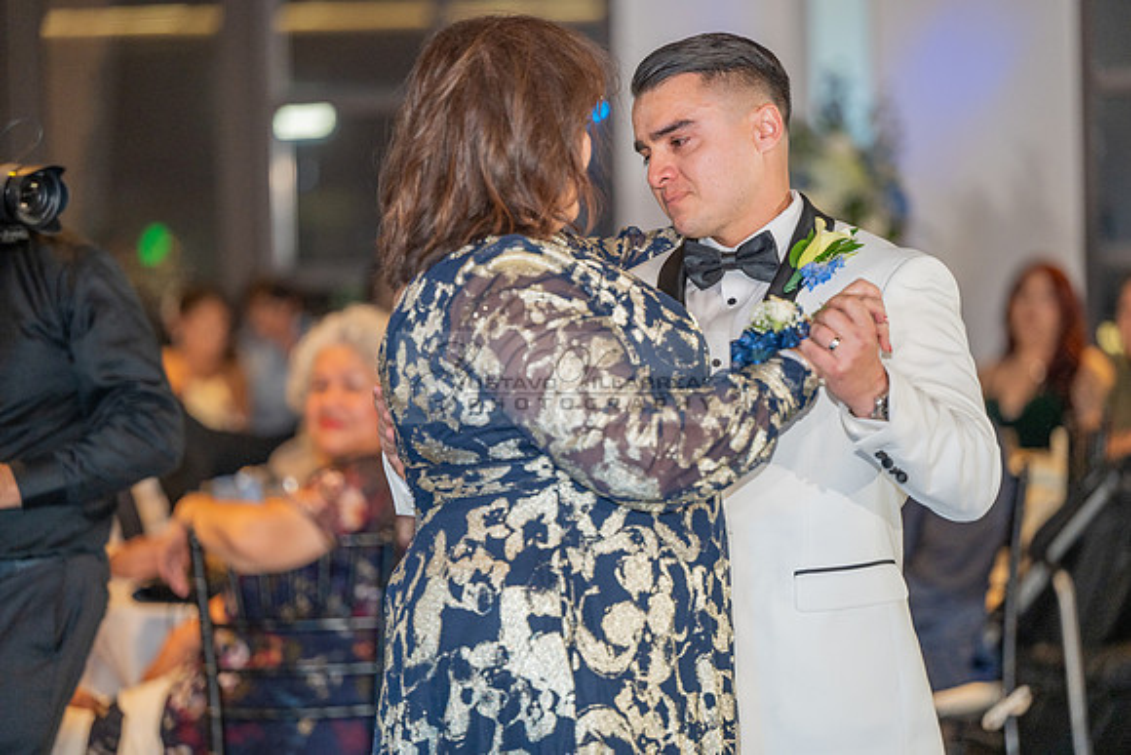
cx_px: 566
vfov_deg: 9.2
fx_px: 4713
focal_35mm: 150
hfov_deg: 13.7
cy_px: 378
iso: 1000
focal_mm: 150
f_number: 2.8
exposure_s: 1/125
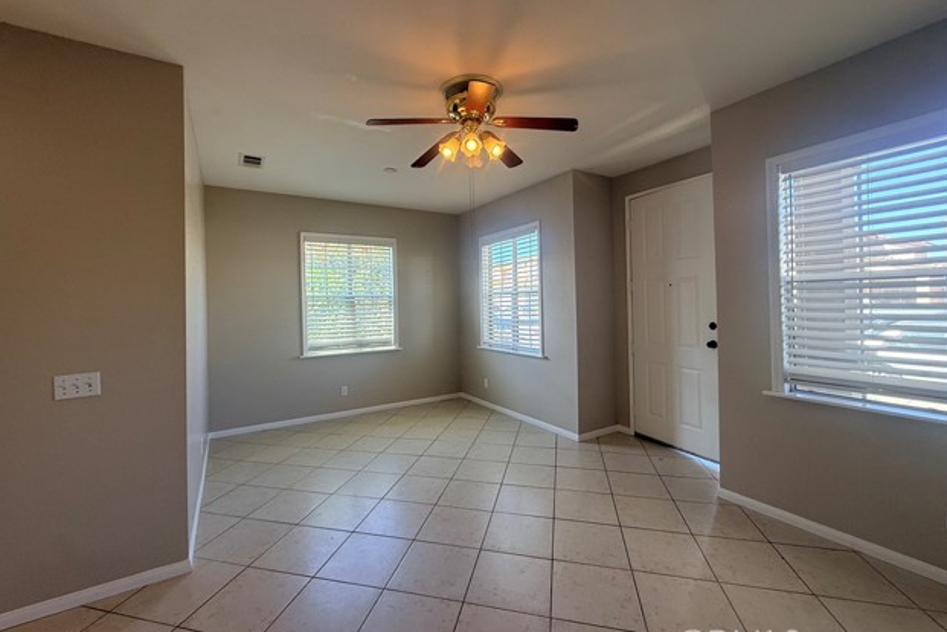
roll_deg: +0.9
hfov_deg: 100.4
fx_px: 395
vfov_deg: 77.3
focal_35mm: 15
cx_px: 467
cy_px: 299
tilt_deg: -0.1
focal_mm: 2.22
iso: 100
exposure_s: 1/120
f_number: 2.2
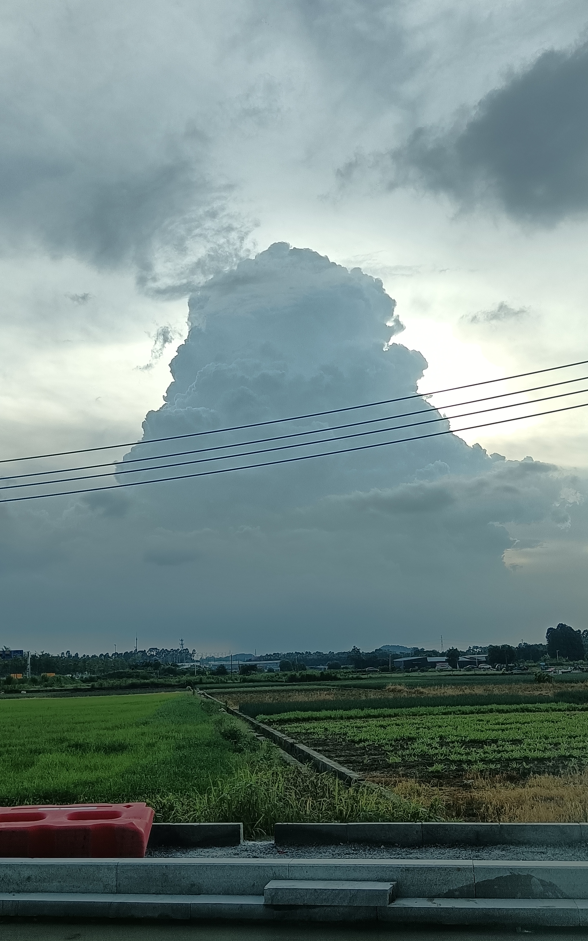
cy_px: 471
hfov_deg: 37.2
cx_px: 268
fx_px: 872
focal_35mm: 34
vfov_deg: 56.7
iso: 100
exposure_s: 1/434
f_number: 1.9
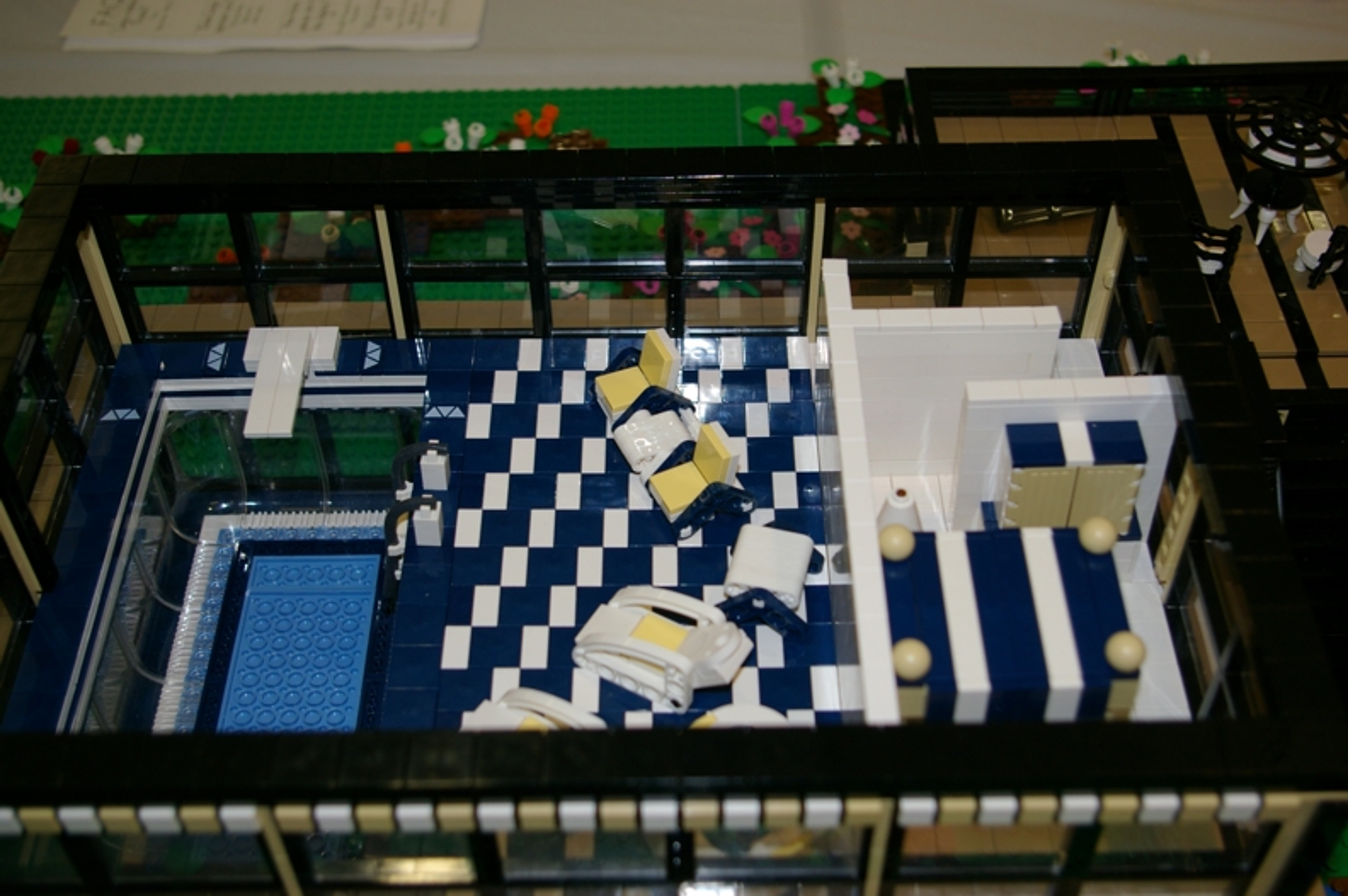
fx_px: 1572
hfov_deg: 46.4
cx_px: 674
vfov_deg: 31.9
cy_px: 448
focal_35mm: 42
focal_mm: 28
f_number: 4
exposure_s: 1/45
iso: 200
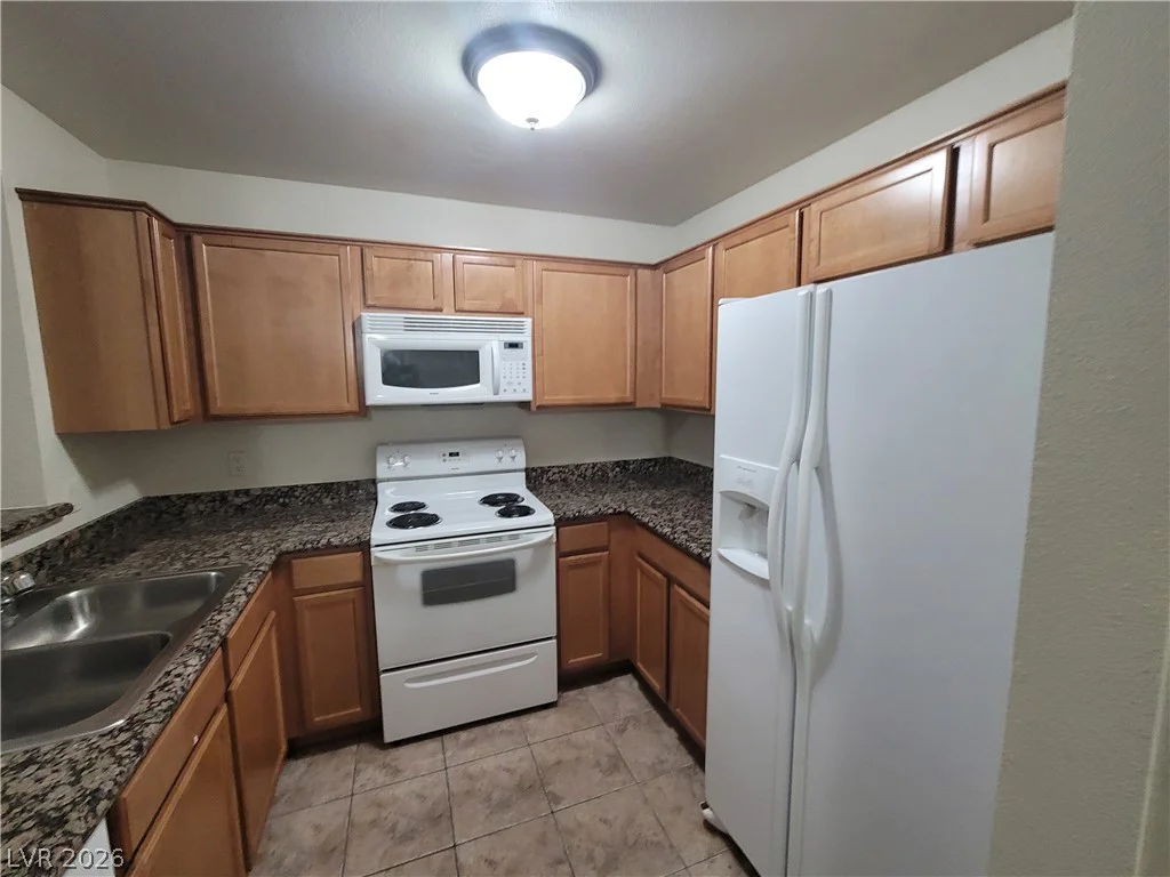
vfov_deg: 89.9
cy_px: 438
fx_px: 439
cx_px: 585
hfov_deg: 106.2
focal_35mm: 13
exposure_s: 1/60
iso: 320
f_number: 2.2
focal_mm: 2.2
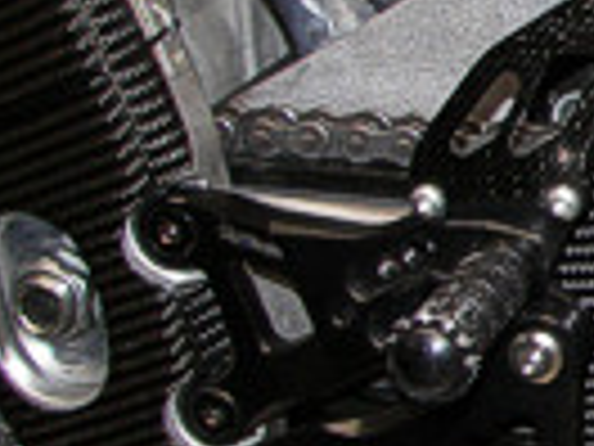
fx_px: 2334
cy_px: 110
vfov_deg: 10.9
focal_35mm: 136
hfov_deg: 13.2
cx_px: 1035
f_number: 2.8
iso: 100
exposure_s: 1/30
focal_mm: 6
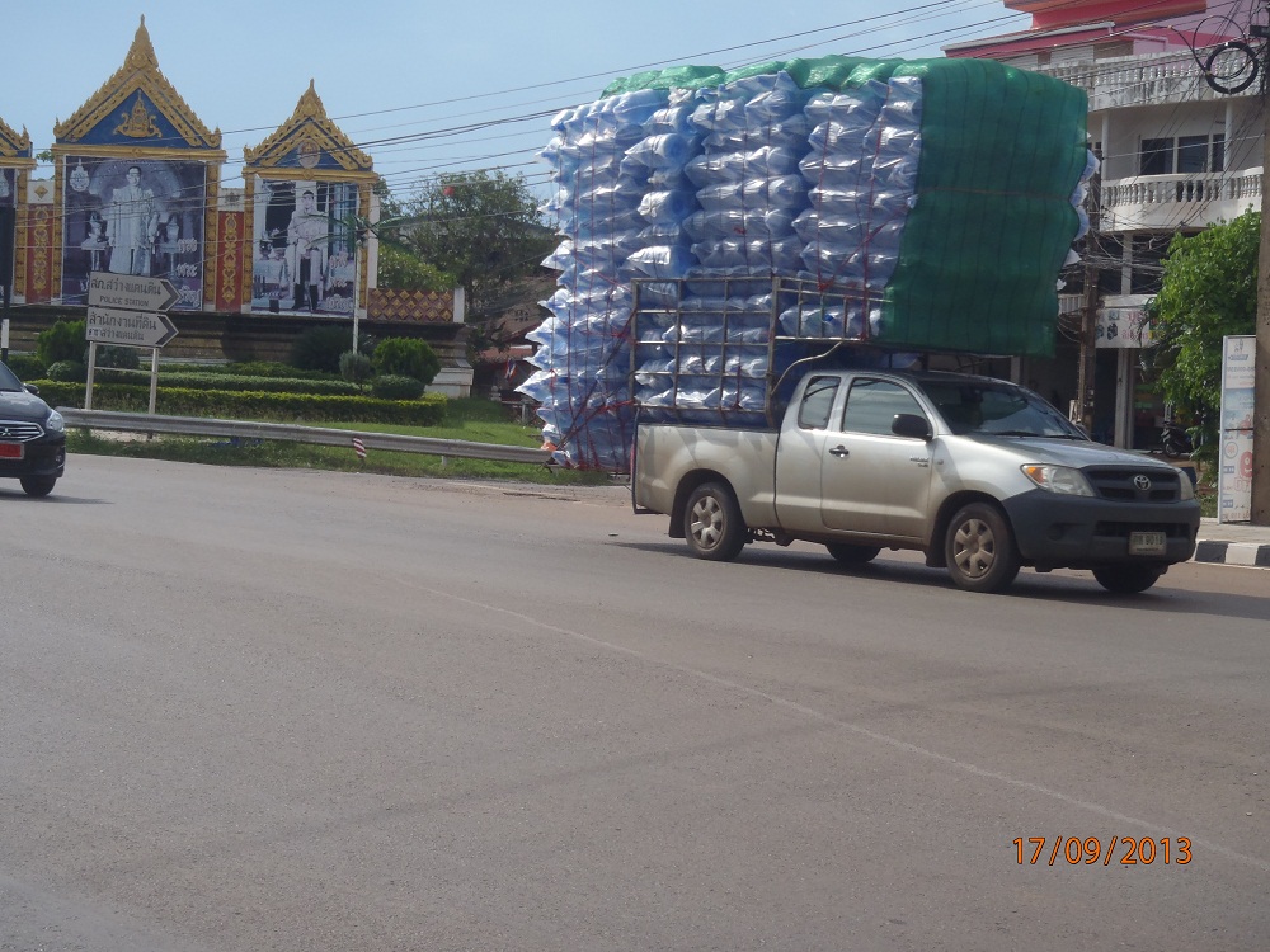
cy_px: 476
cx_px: 635
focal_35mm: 68
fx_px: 2495
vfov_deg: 21.6
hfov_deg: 28.6
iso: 80
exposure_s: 1/400
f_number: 5.5
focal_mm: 12.26
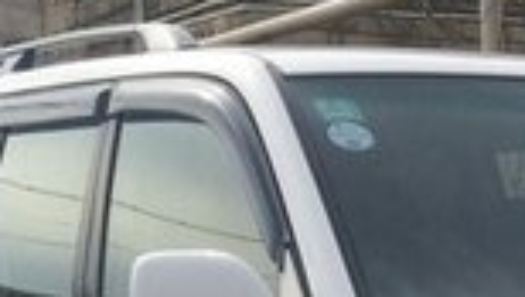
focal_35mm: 135
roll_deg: +2.8
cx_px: 661
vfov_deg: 8.3
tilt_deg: -12.7
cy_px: 684
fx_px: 1881
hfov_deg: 15.2
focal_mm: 4.15
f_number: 2.2
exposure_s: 1/2160
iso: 32
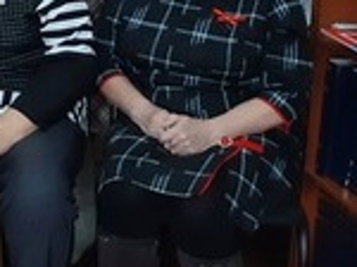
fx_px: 1071
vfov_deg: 13.5
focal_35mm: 104
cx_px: -350
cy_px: -111
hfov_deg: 15.3
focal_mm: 3.93
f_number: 1.7
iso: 100
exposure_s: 1/50
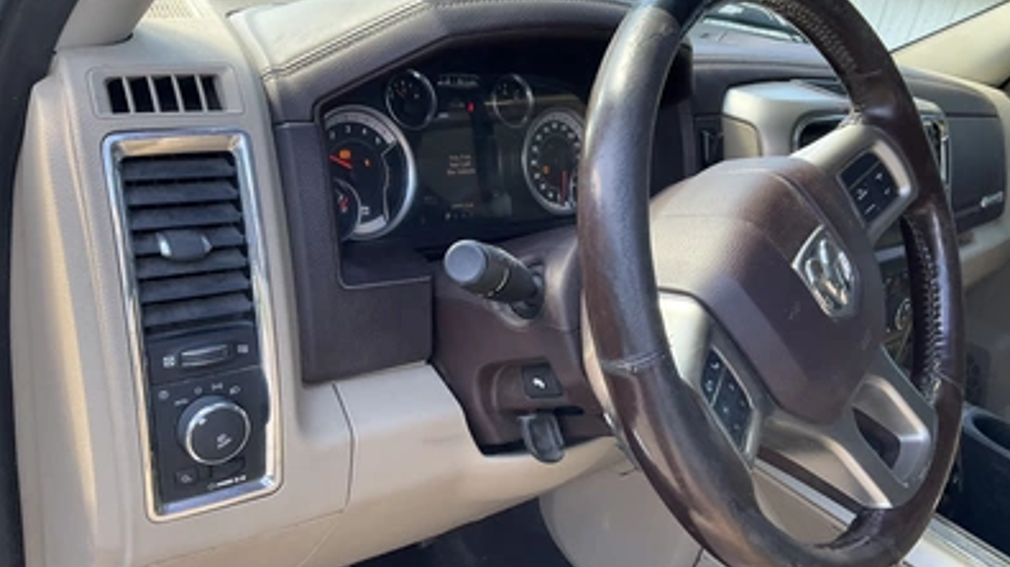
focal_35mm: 32
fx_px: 857
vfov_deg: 36.7
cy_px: 284
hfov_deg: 61.0
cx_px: 504
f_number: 1.8
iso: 40
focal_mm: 3
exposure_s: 1/122
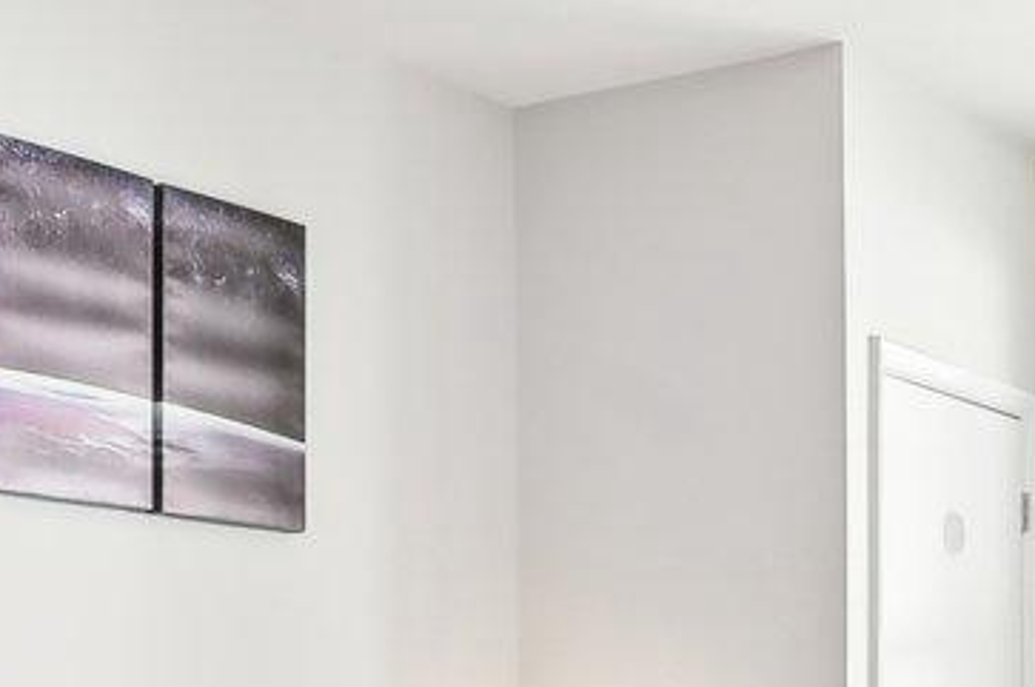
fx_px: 2268
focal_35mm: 79
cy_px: 778
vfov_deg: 16.6
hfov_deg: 25.7
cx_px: 431
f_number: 8
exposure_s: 1/30
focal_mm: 14
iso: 100
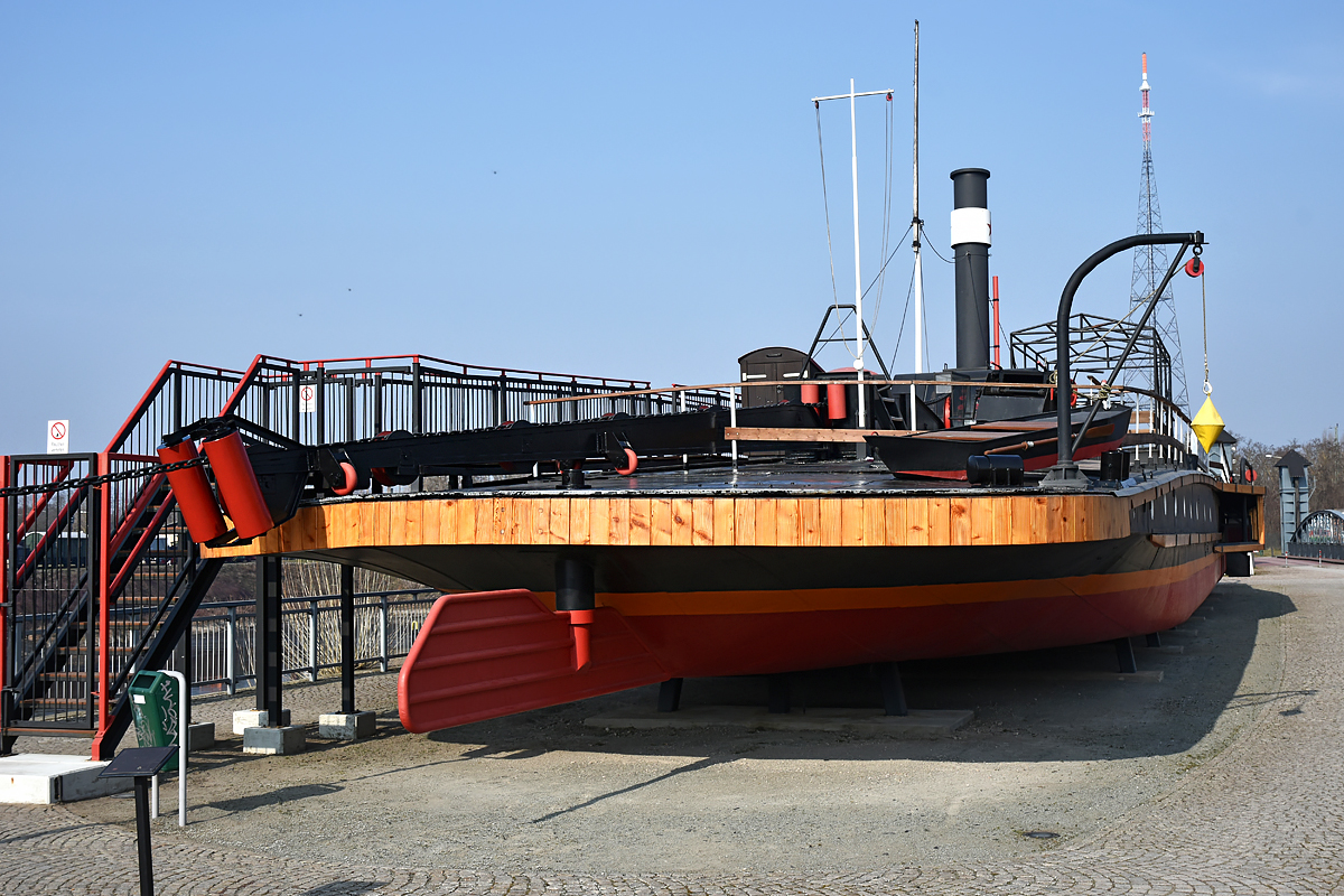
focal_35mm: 40
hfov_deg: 47.9
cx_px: 672
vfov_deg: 33.0
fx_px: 1512
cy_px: 448
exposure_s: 1/640
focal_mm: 27
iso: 200
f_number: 8
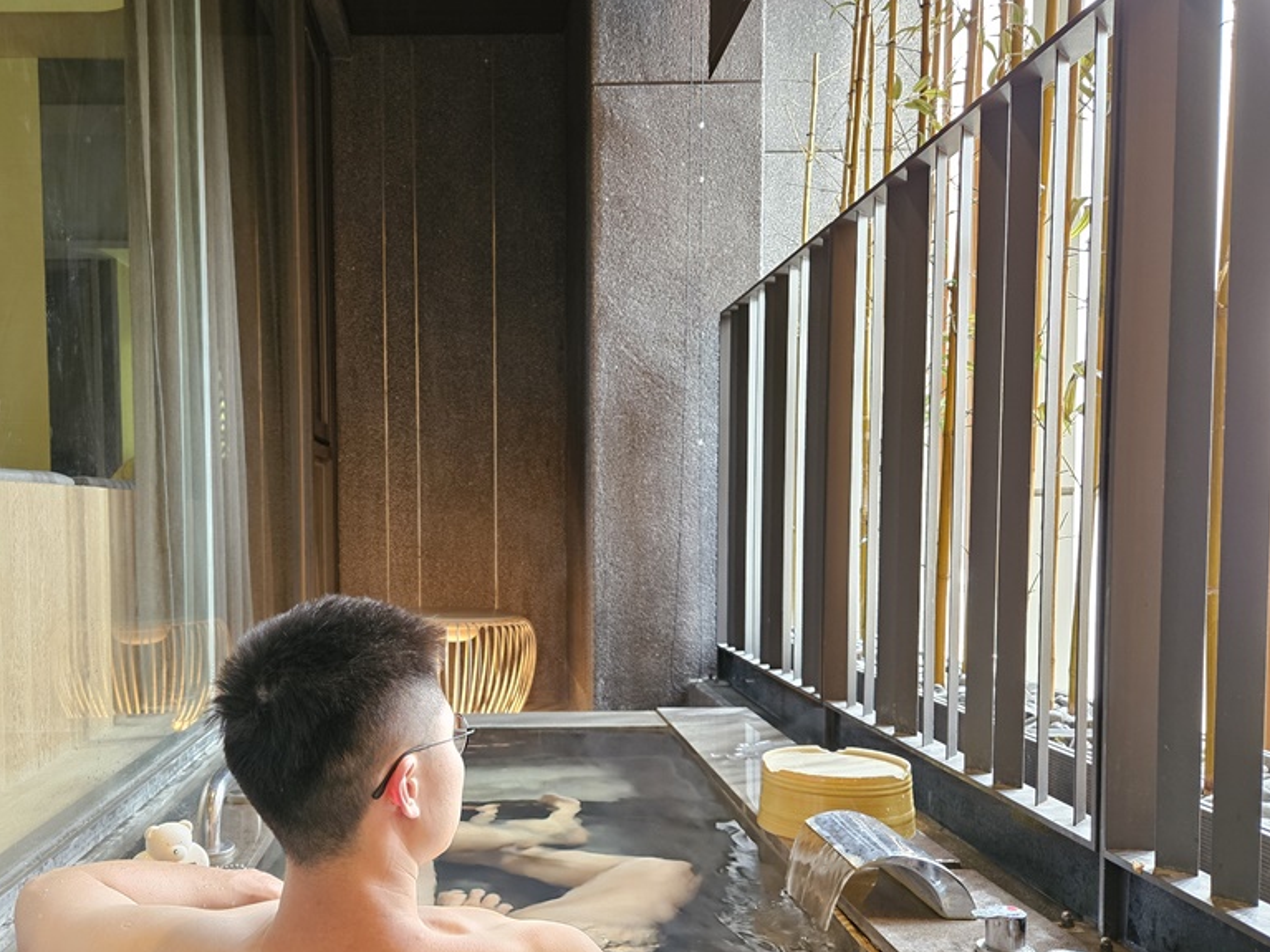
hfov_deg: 59.3
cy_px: 568
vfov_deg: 46.5
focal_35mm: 30
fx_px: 1100
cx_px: 482
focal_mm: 5.4
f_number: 1.8
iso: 640
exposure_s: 1/24
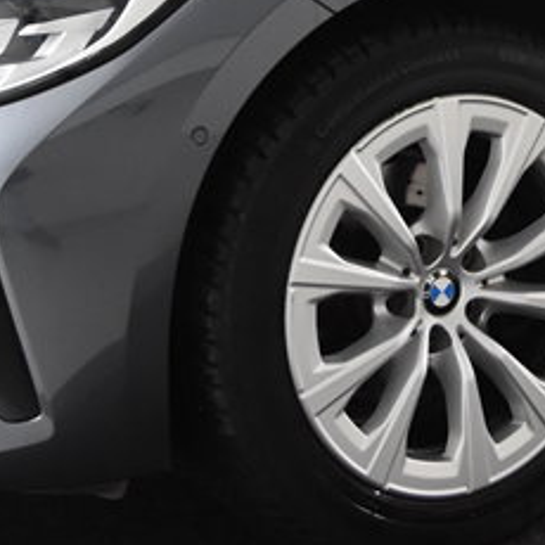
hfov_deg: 13.7
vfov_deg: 13.8
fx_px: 2227
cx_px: 559
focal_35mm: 125
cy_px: 18
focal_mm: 22
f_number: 3.2
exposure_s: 1/60
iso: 1600
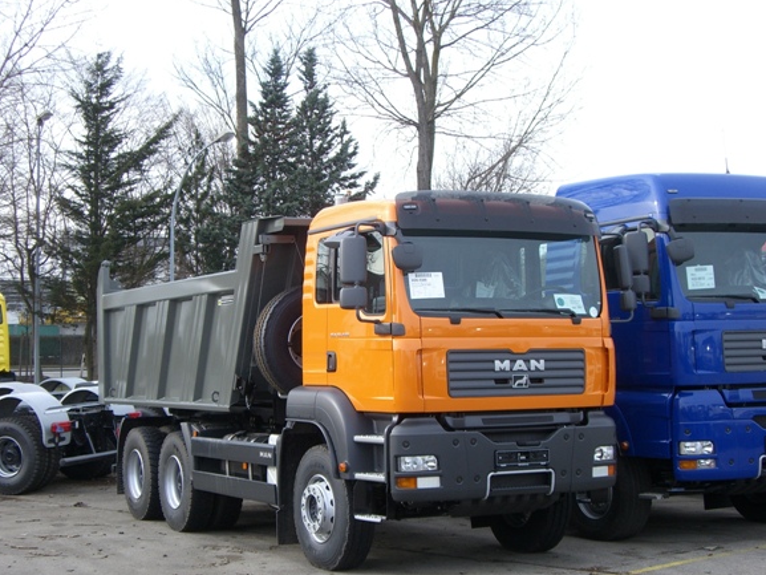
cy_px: 301
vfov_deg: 24.0
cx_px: 343
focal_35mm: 61
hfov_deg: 31.6
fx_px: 1350
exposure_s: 1/250
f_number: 3.3
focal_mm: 9
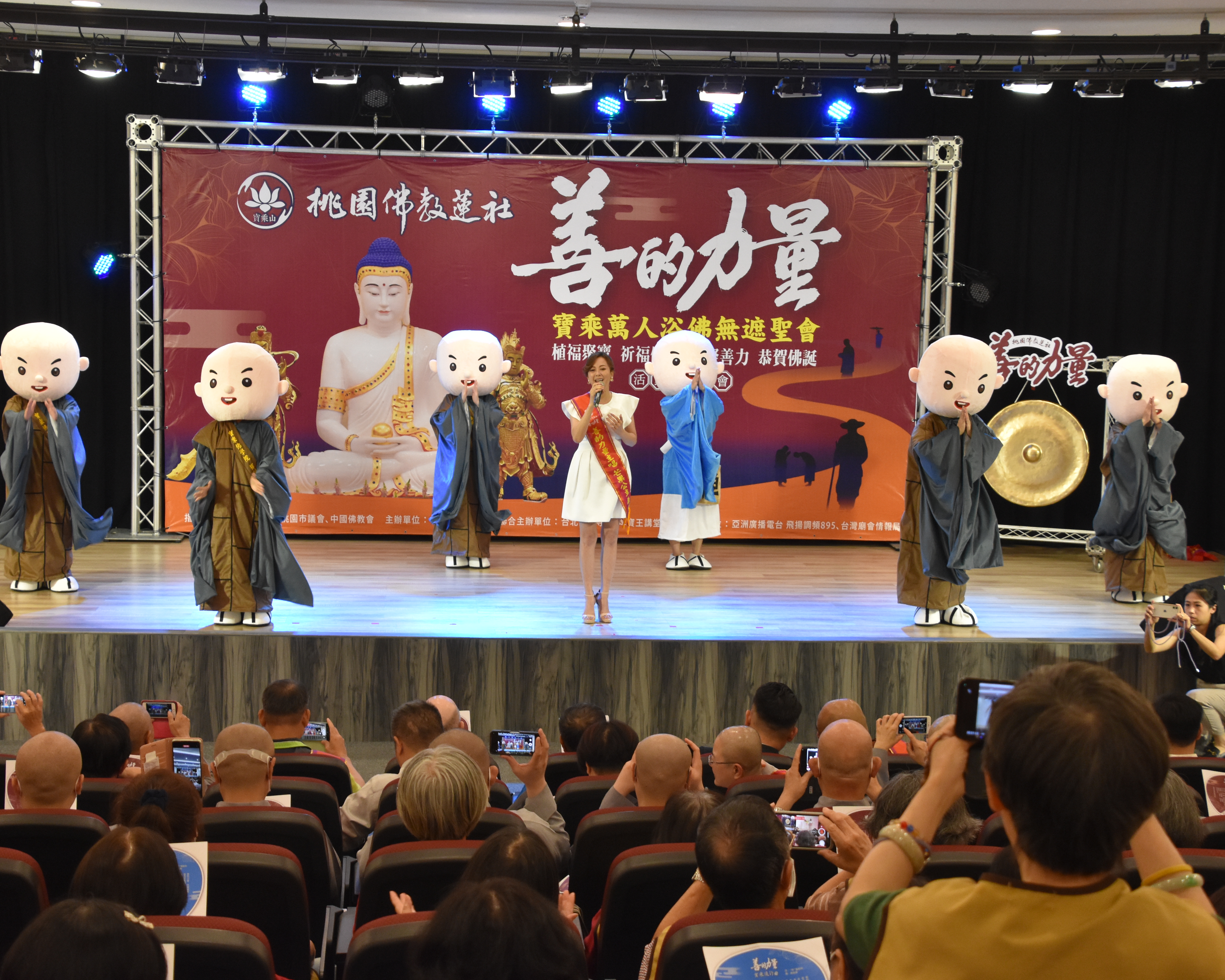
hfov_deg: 31.7
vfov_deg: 25.6
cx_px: 572
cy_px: 488
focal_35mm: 60
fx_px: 2160
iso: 1600
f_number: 5.6
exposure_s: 1/125
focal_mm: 35
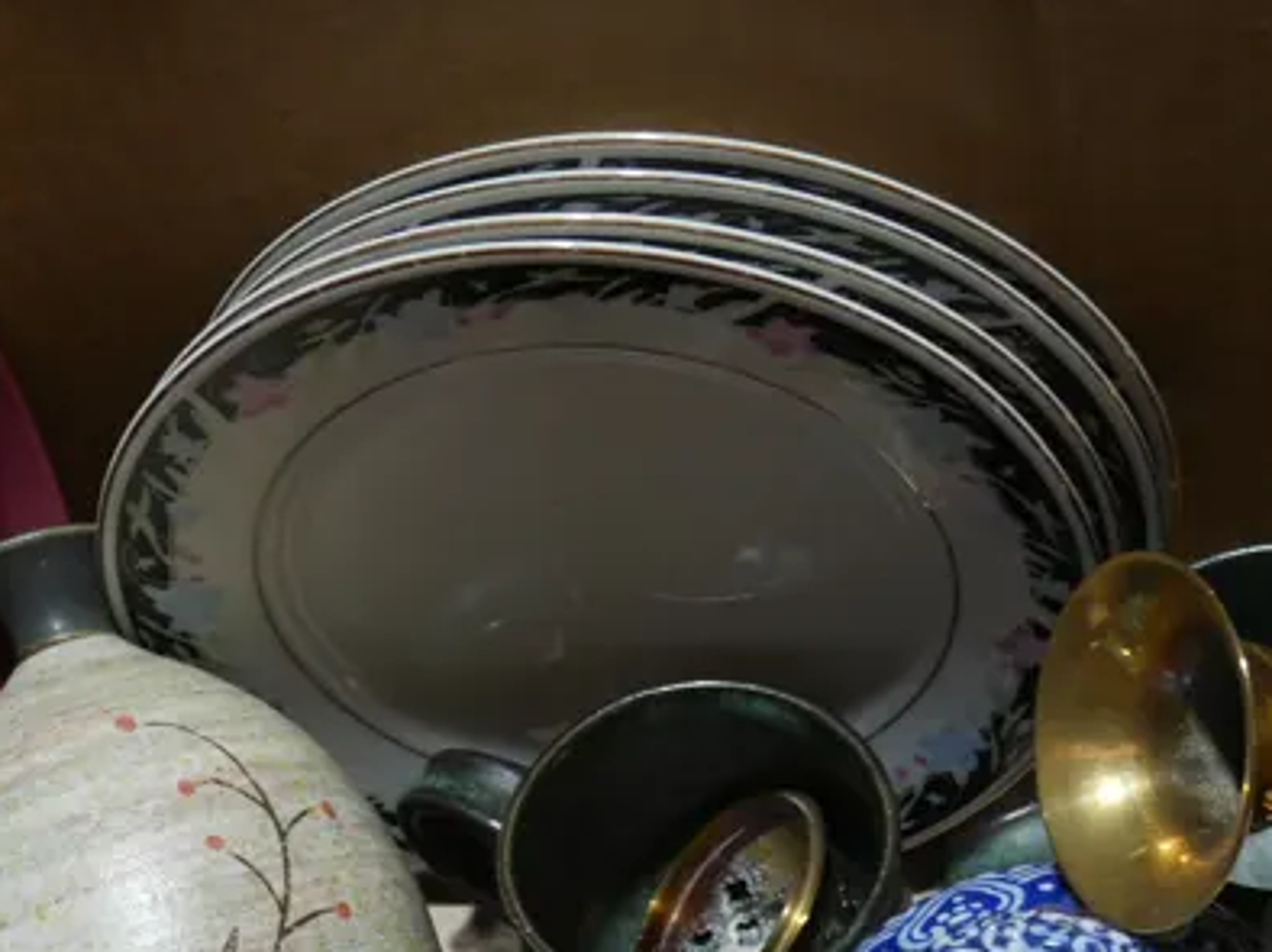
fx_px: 3819
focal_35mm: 104
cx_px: 952
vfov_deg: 13.7
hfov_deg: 18.8
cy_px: 1223
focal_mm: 20
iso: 200
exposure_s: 1/60
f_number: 4.5
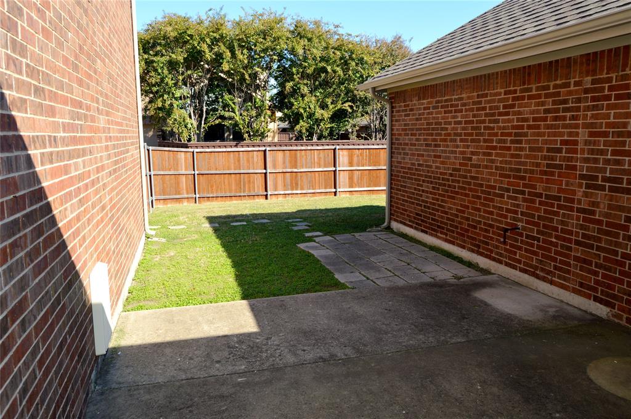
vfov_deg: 47.8
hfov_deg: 67.4
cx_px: 316
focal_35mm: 27
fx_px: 473
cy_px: 210
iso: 100
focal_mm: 18
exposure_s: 1/200
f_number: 7.1
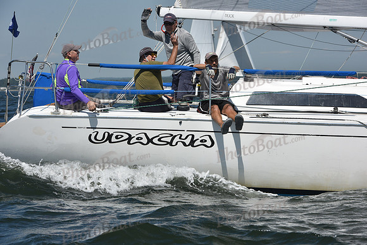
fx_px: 1275
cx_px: 184
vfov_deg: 11.0
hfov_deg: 16.4
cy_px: 122
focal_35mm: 125
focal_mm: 125
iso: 250
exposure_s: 1/1250
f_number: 10
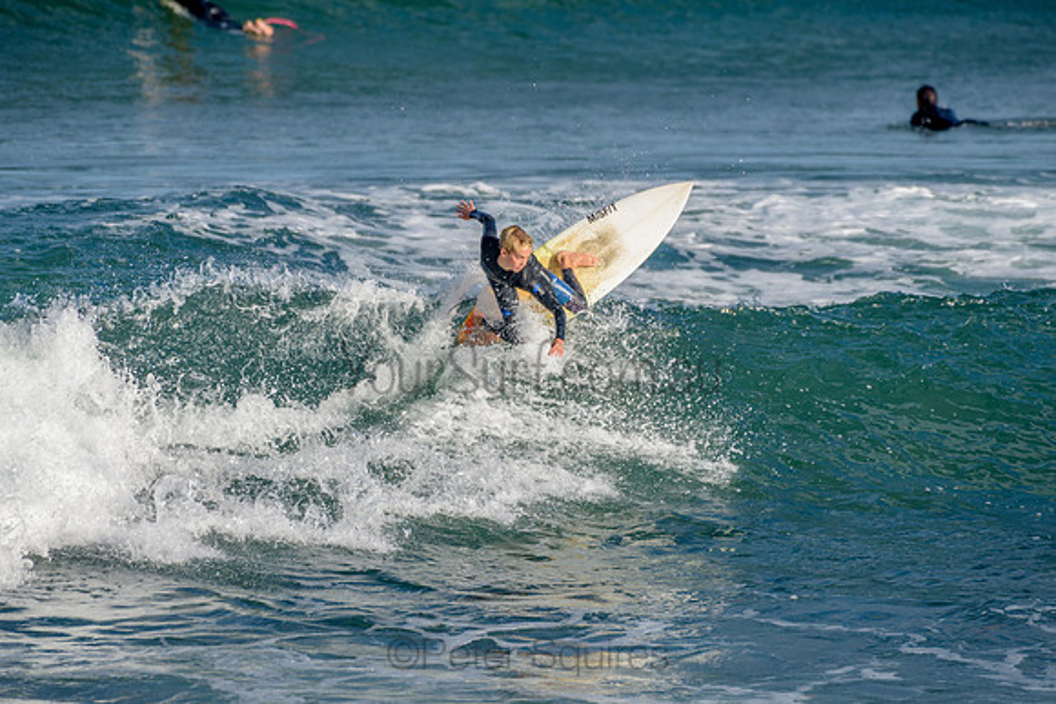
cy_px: 352
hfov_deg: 3.4
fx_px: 17957
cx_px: 528
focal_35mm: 612
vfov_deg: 2.2
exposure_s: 1/1250
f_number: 5.6
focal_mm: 500
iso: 110
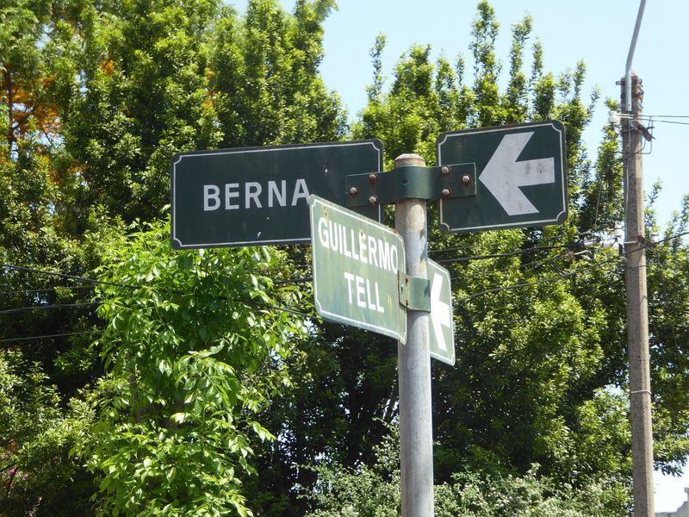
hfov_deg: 21.5
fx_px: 1811
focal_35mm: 91
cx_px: 344
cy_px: 258
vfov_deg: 16.2
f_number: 4.8
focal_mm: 15
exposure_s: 1/200
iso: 80
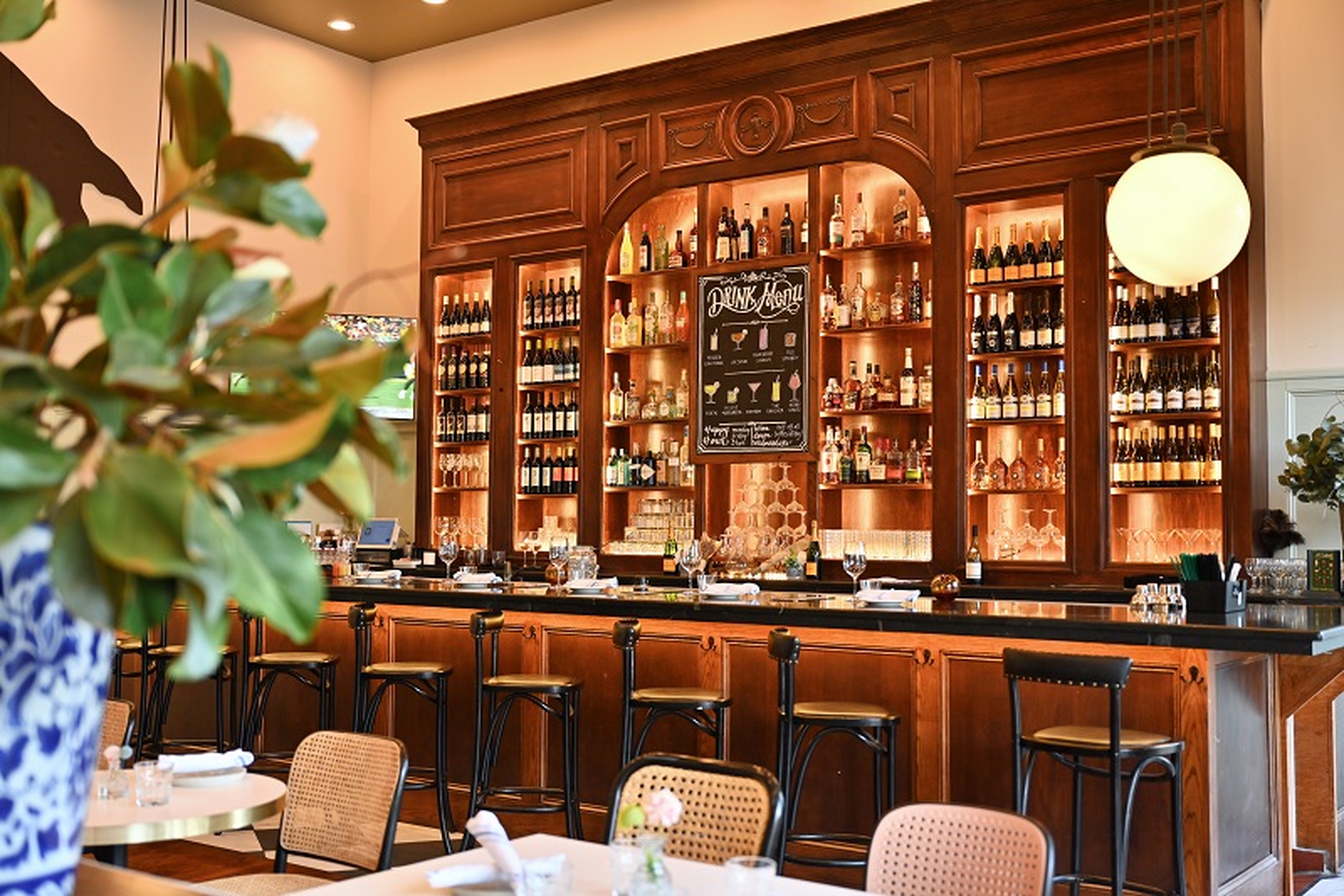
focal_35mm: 38
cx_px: 672
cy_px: 448
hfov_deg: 50.7
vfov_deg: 35.0
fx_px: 1418
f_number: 2.8
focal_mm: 38
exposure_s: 1/125
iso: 320
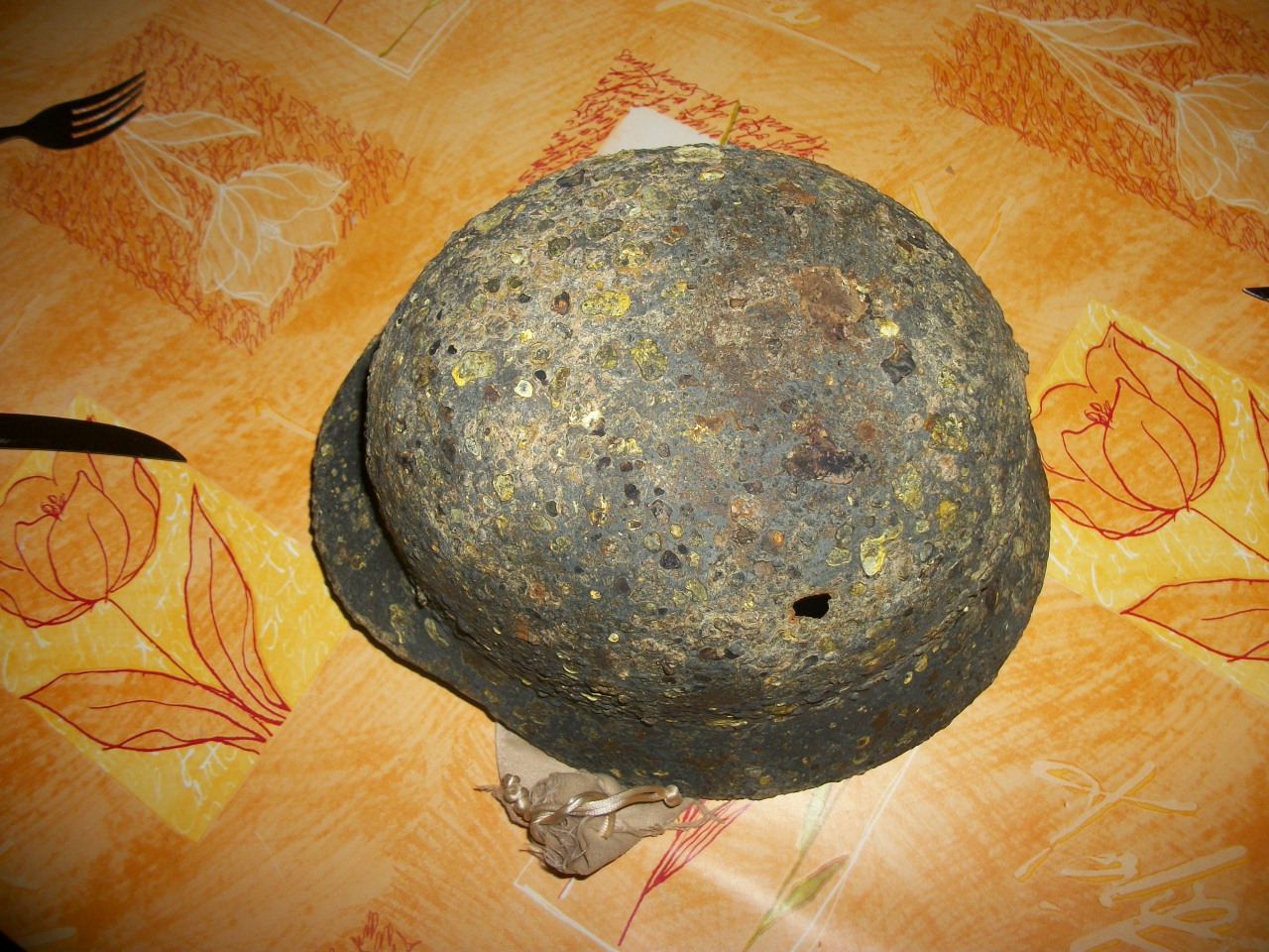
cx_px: 634
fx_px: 1173
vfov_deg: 44.2
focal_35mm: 32
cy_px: 476
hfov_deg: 56.8
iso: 80
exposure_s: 1/60
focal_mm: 5.7
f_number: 2.9
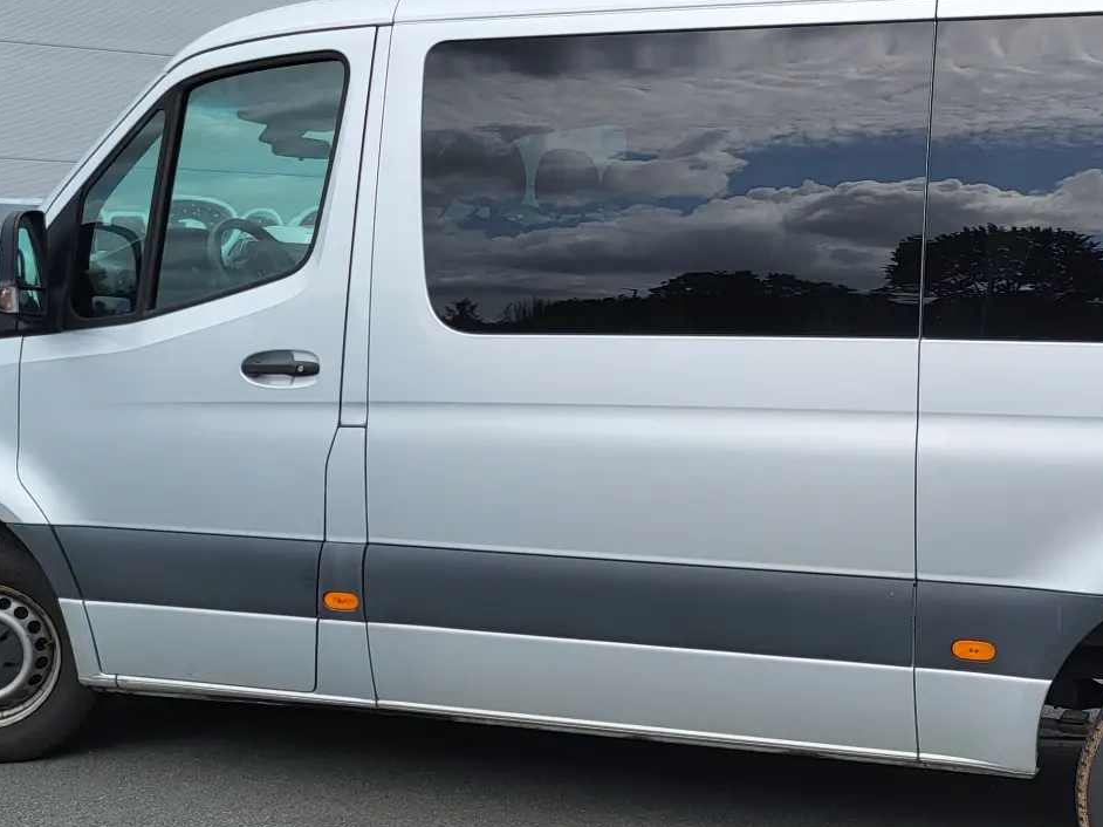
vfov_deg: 27.5
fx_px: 1688
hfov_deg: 35.5
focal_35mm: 53
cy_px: 391
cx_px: 801
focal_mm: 5.4
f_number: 1.8
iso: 40
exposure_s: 1/1746
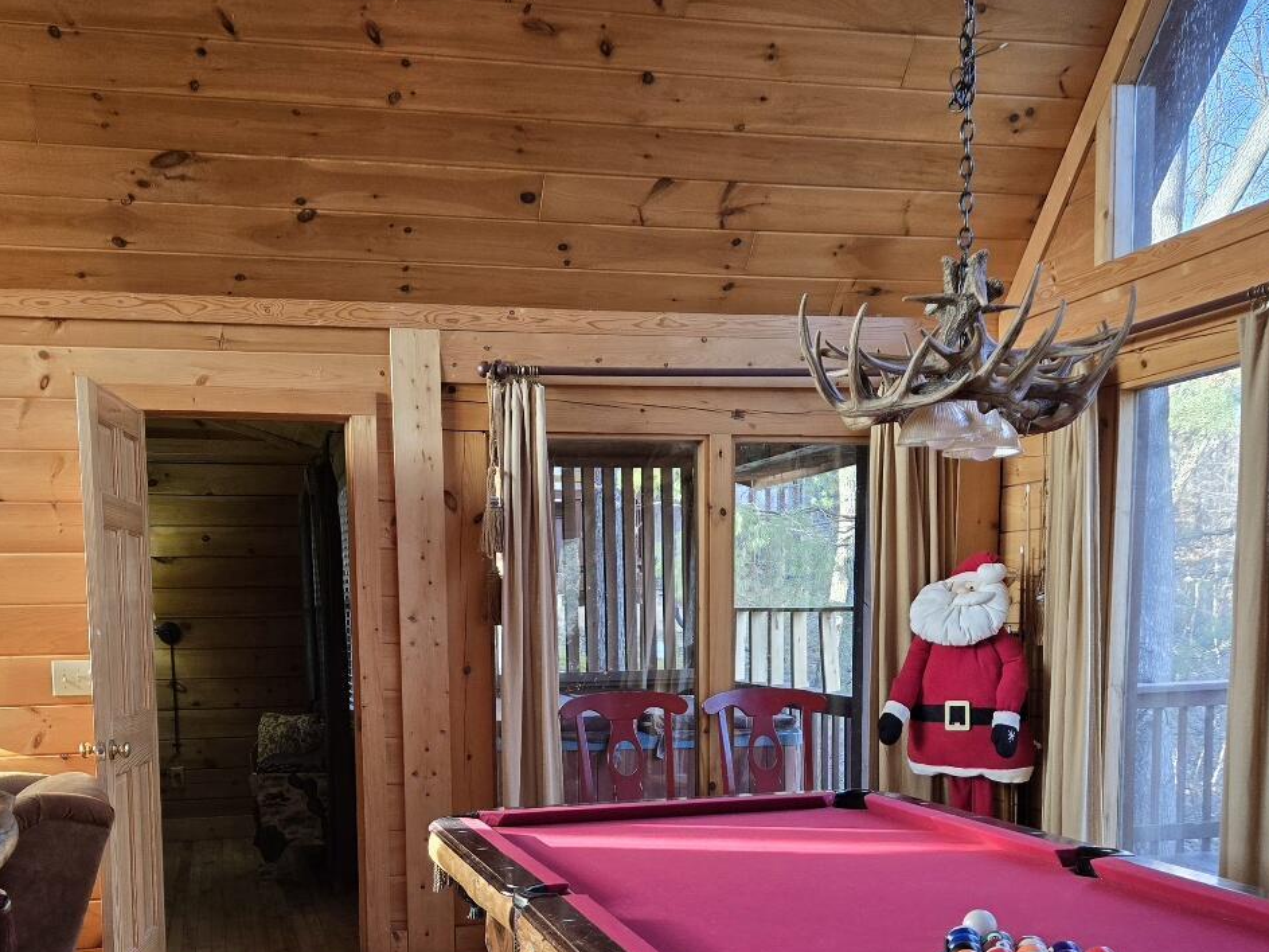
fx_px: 1430
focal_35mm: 39
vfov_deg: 35.6
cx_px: 578
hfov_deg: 47.8
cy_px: 764
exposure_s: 1/182
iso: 160
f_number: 1.8
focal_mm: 5.4
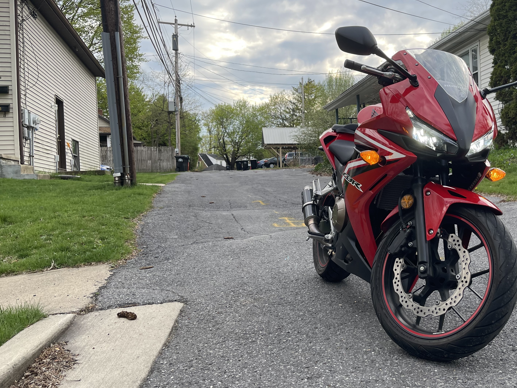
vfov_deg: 38.7
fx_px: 553
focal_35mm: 37
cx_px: 356
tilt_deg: -1.3
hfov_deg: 49.0
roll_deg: +1.5
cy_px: 196
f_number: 1.6
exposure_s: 1/567
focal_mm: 5.1
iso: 32
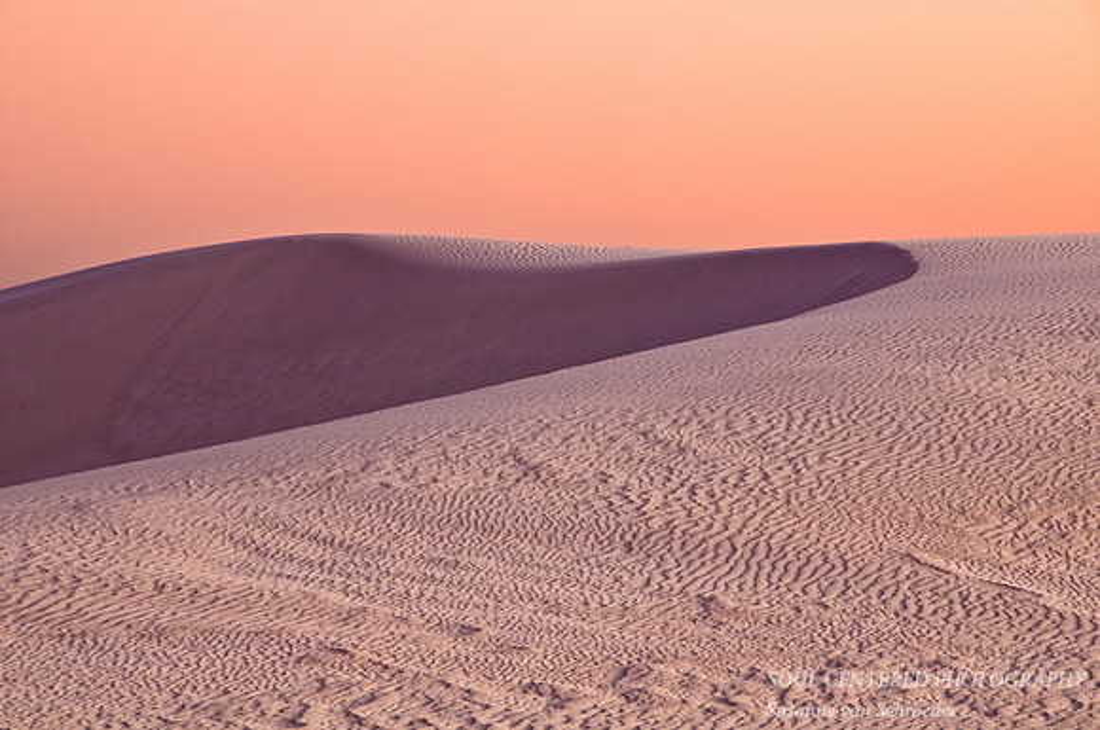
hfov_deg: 9.2
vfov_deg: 6.1
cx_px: 550
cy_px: 365
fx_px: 6865
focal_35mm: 225
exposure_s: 1/3
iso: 200
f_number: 16
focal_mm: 150
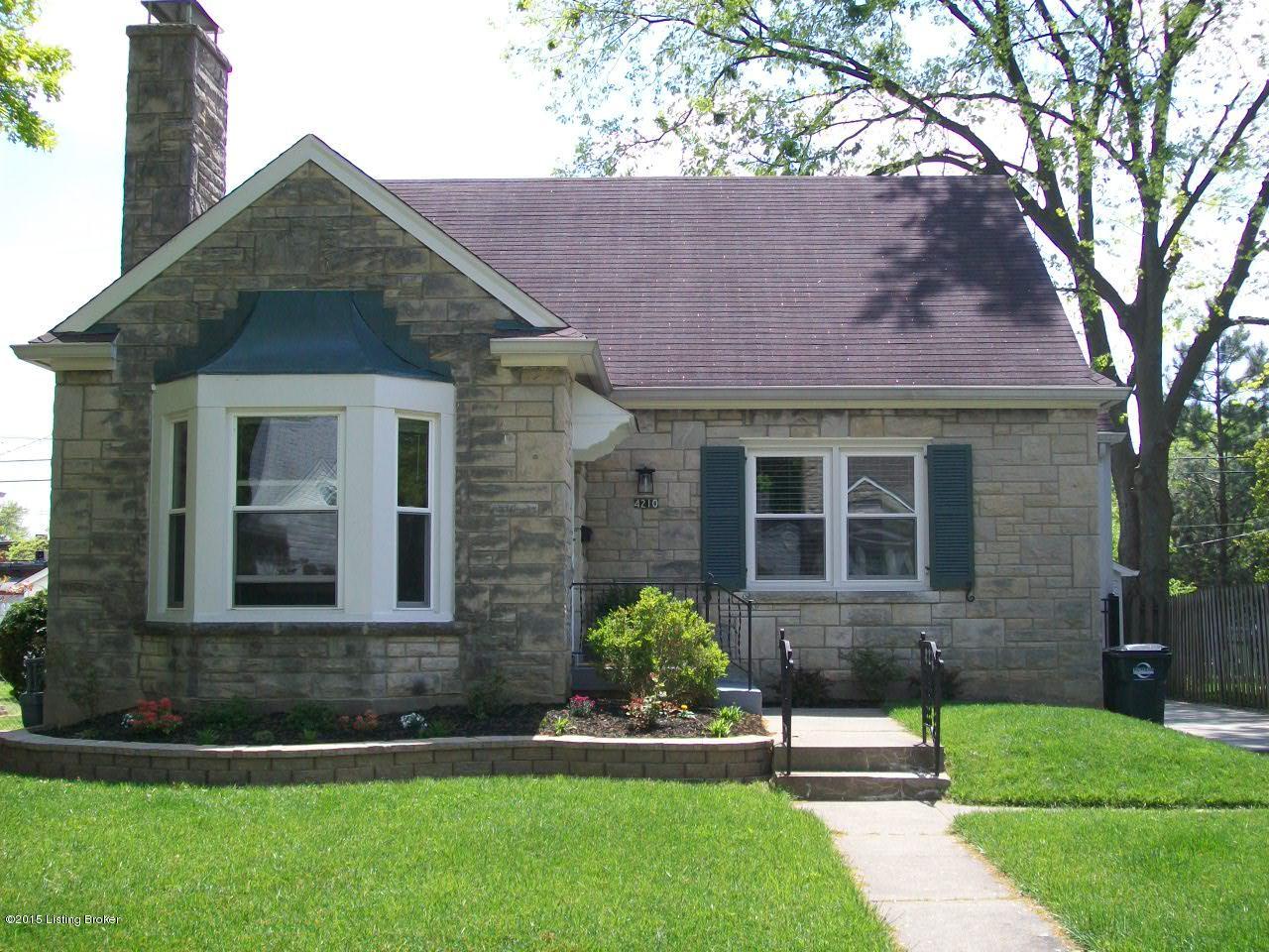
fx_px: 1650
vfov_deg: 32.2
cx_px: 634
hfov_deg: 42.1
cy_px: 476
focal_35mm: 45
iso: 64
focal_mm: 7.6
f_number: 3
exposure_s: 1/500
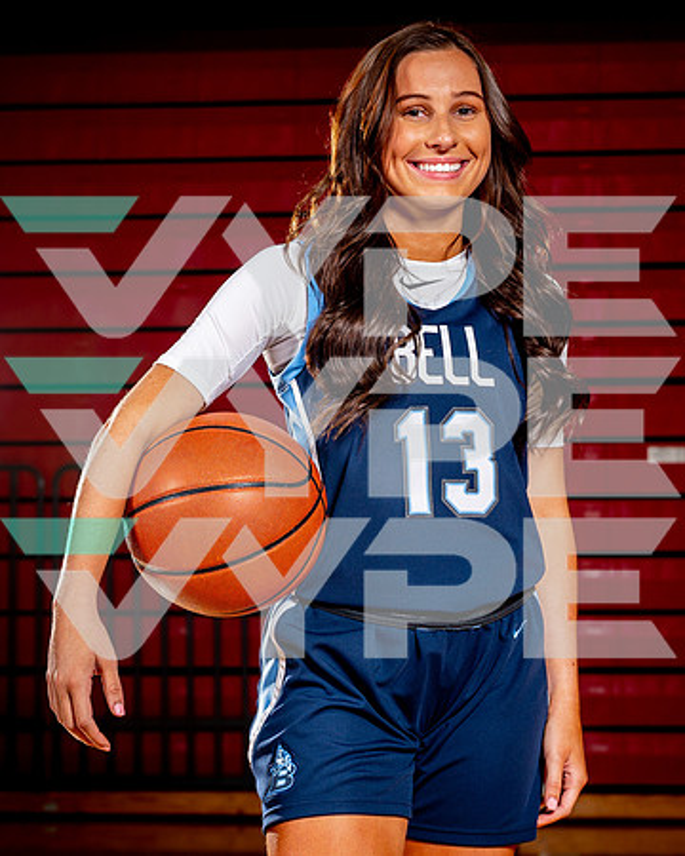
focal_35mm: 88
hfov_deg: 17.4
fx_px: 2229
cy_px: 427
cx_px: 267
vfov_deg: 21.7
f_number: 5.6
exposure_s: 1/125
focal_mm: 62
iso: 100
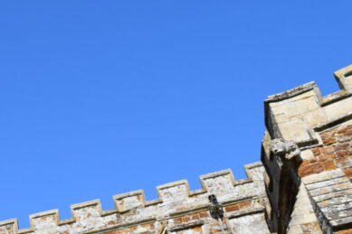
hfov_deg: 25.3
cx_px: -80
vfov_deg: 19.1
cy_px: 142
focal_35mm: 71
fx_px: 694
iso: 200
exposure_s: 1/320
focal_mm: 18
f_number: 9
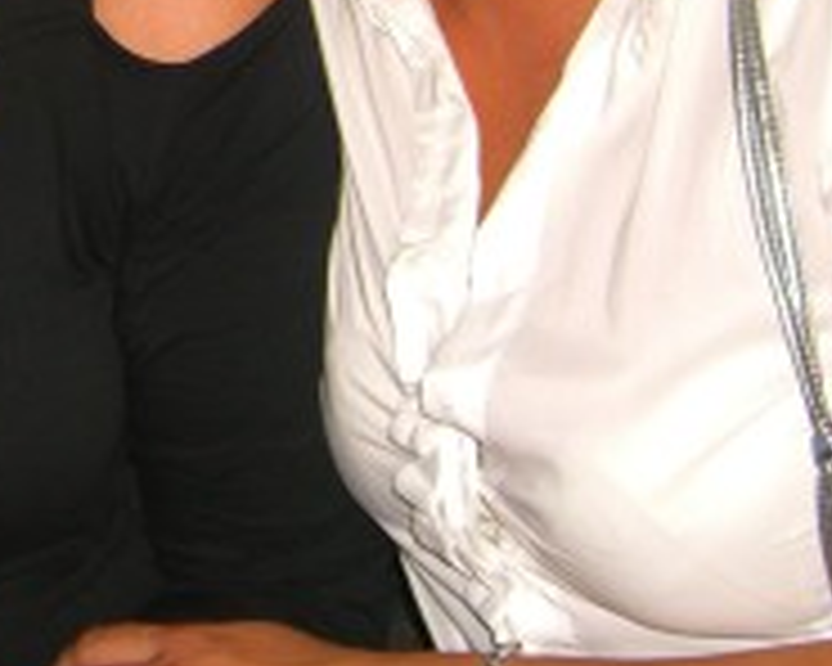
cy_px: -135
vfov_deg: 12.5
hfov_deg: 15.5
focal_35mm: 120
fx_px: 2955
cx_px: -157
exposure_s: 1/60
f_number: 2.8
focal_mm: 7.9
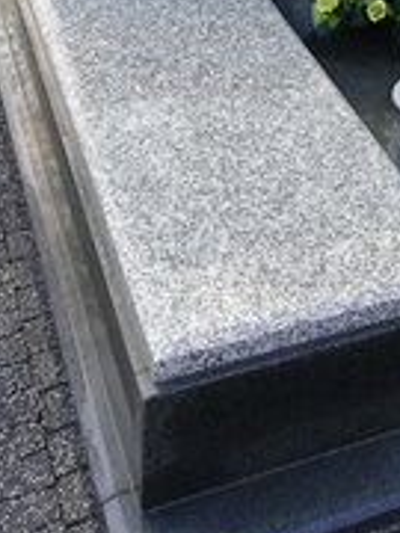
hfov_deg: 20.9
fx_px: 1063
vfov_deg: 25.7
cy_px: -76
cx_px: 353
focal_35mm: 69
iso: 50
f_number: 2.2
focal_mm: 3.81
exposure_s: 1/241
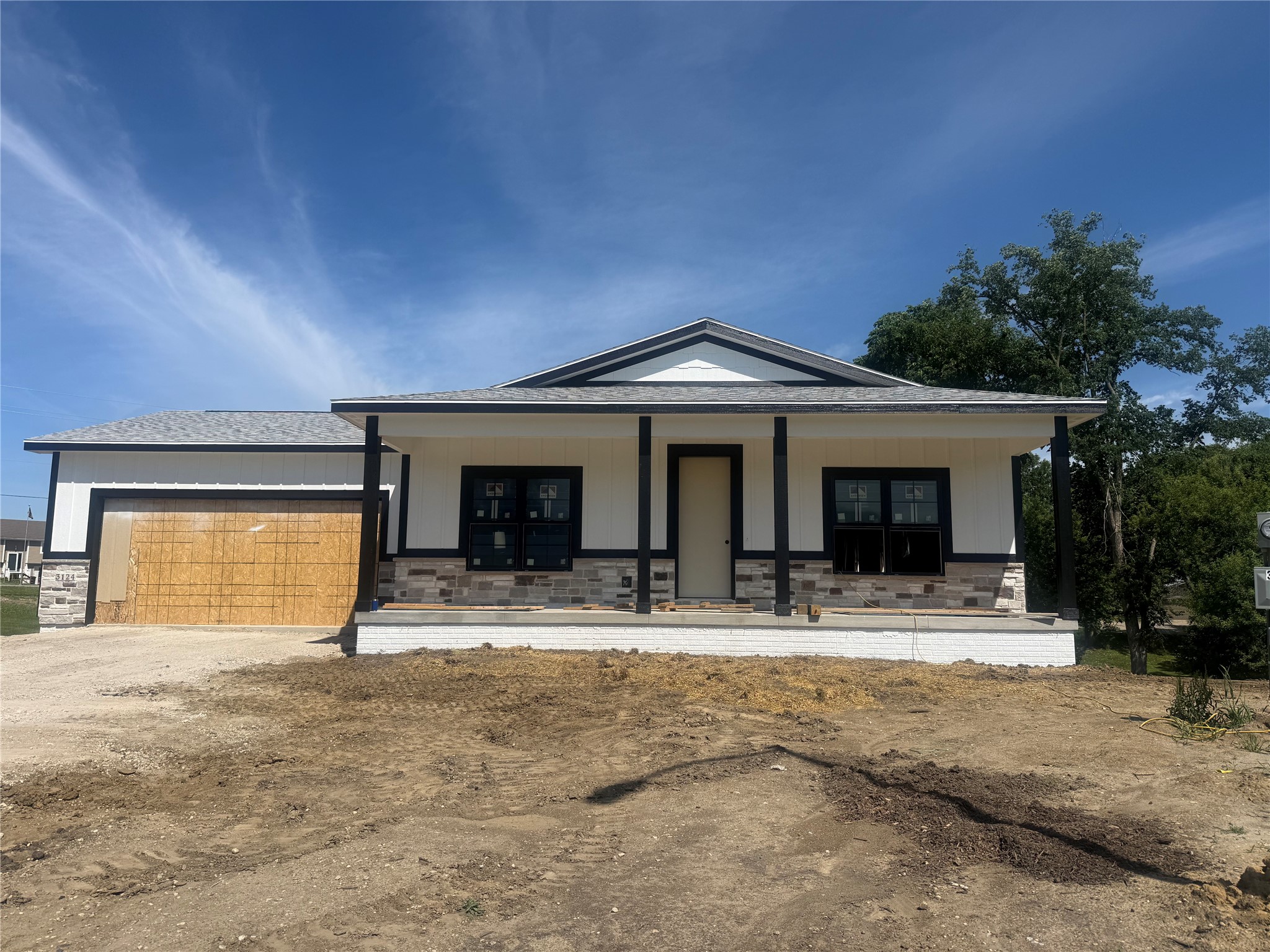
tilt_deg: +8.2
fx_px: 881
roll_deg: -0.2
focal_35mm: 24
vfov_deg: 56.8
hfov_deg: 71.6
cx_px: 635
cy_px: 476
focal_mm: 6.76
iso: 80
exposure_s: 1/8130
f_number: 1.78
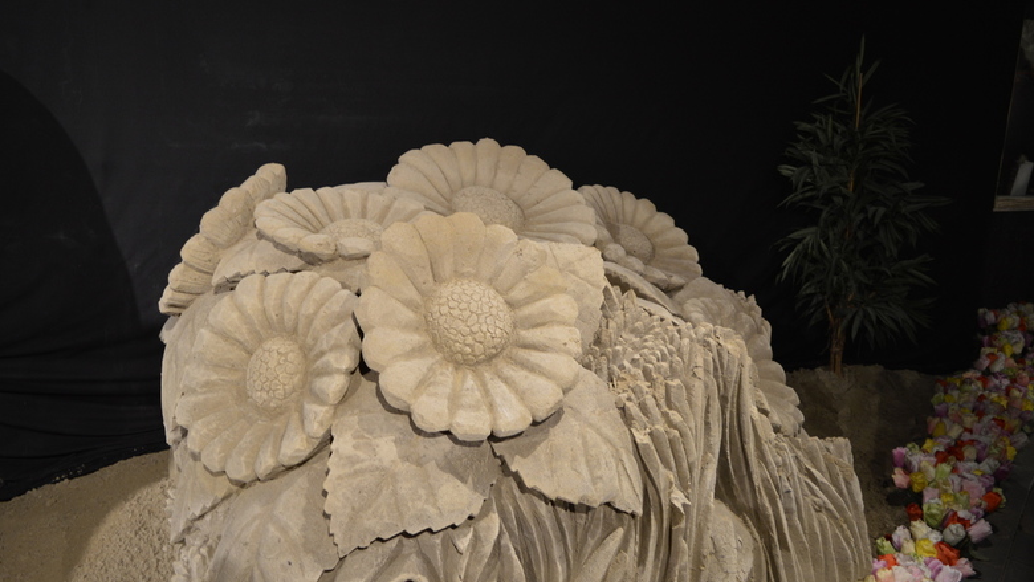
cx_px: 506
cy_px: 268
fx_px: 795
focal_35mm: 29
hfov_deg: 66.1
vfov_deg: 40.2
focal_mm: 18
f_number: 3.5
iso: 450
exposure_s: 1/15
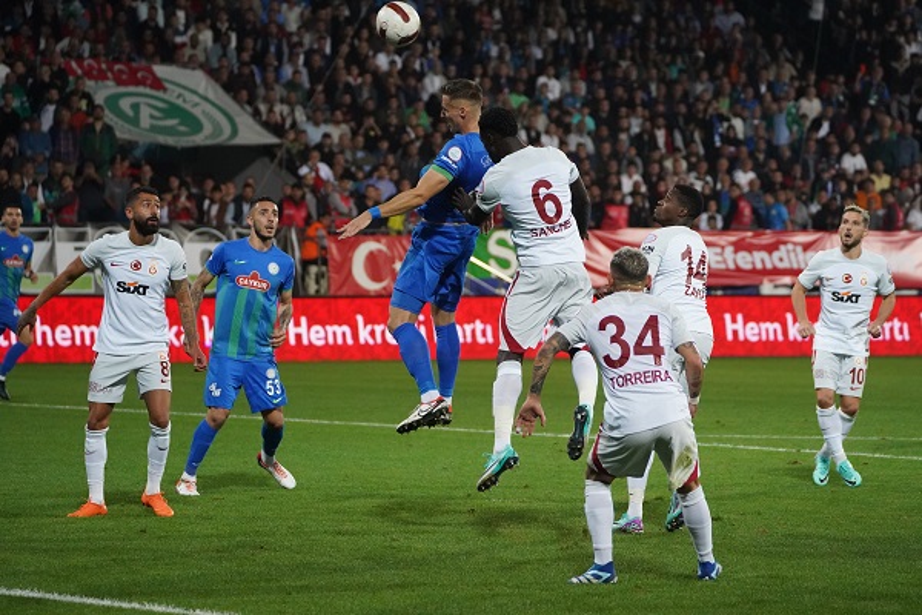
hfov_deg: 11.2
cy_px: 308
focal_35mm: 183
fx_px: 4686
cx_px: 461
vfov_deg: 7.5
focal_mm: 183
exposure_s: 1/2000
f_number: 5.6
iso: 10000
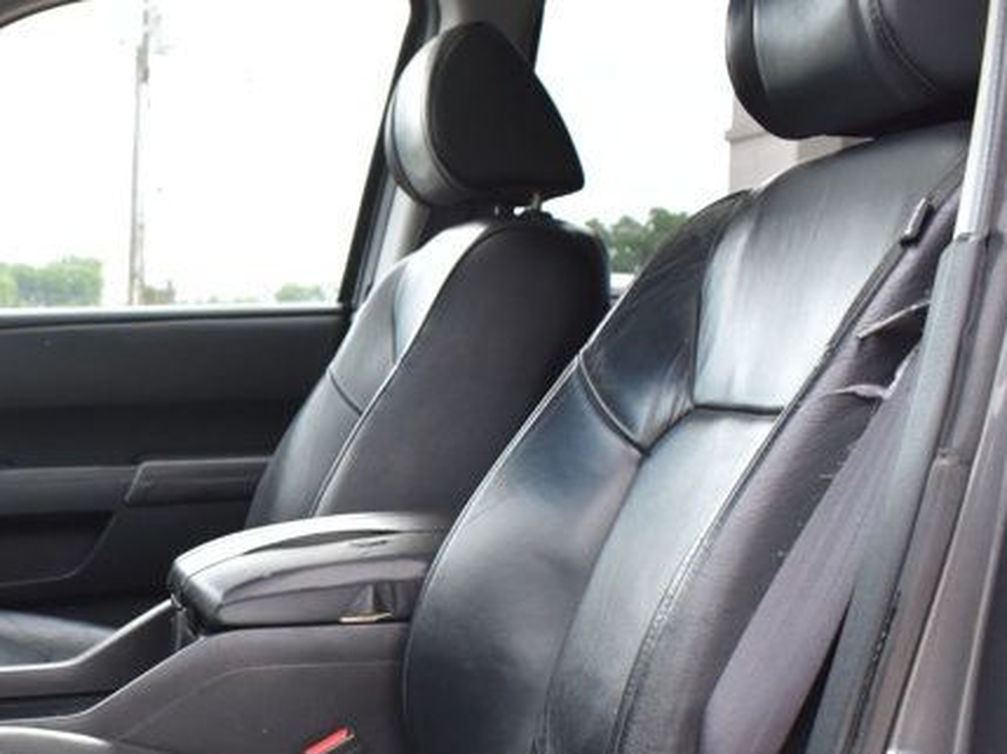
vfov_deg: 23.4
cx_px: 56
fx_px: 1802
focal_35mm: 62
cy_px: 575
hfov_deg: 29.6
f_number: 5.6
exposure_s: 1/125
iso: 400
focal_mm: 18
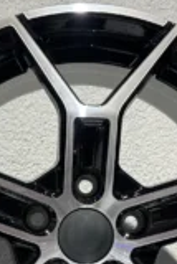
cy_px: 250
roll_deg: -1.8
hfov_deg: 20.3
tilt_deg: -1.9
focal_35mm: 67
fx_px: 493
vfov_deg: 28.6
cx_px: 73
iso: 200
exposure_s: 1/100
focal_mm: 6.86
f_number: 1.78
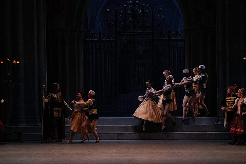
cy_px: 82
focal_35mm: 146
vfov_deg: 9.4
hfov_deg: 14.1
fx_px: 998
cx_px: 123
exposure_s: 1/400
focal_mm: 146
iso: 12800
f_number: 7.1
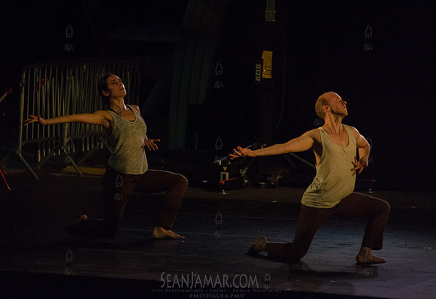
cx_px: 181
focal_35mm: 233
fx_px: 2846
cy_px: 128
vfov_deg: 6.0
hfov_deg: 8.8
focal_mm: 200
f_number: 2.8
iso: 4000
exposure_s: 1/800
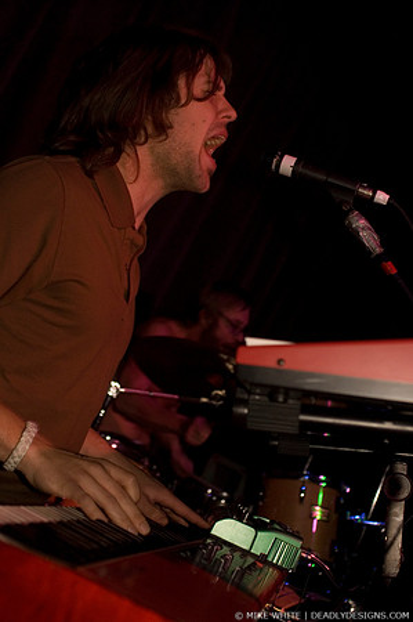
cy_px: 311
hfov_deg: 25.7
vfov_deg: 37.9
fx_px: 905
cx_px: 206
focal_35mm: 52
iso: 800
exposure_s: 1/40
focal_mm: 35
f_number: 3.2
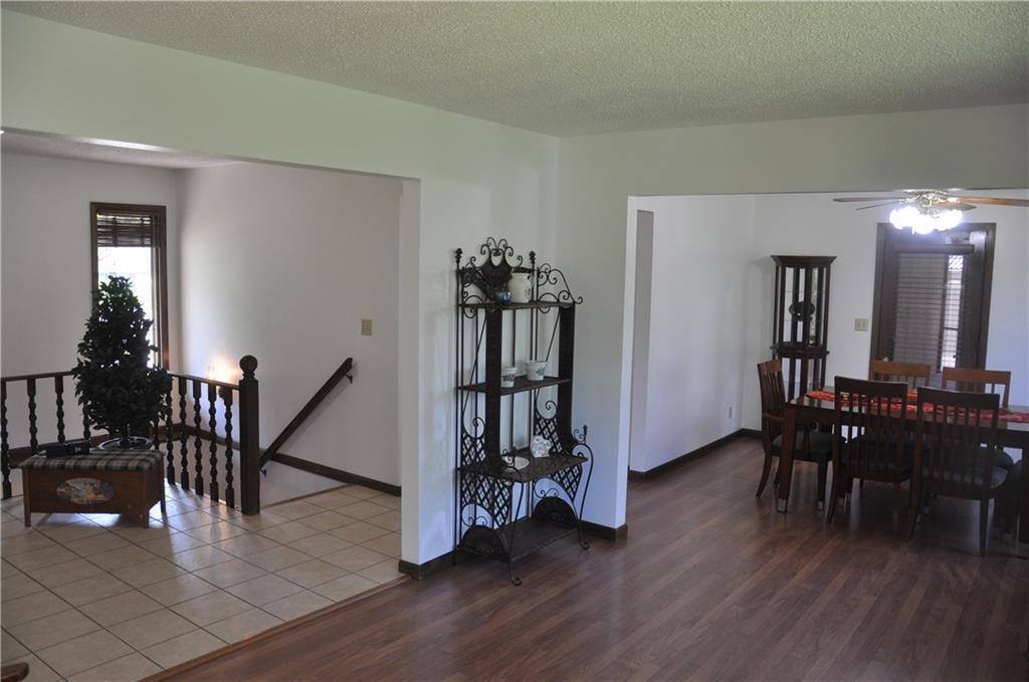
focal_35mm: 27
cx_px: 514
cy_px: 341
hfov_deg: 67.5
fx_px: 770
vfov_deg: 47.8
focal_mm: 18
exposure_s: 1/60
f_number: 4
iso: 400
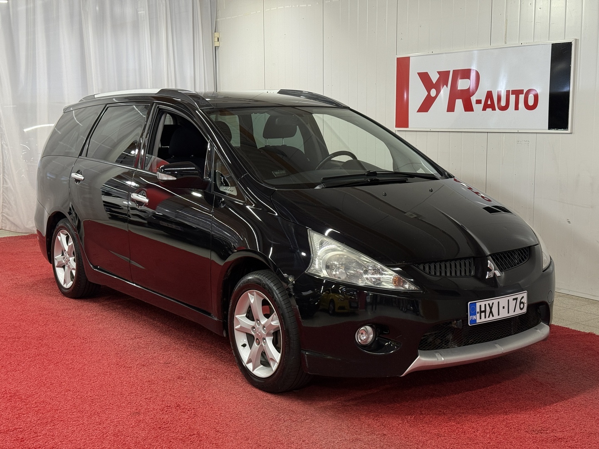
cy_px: 224
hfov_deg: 39.7
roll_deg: +0.0
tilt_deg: -7.4
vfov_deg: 30.3
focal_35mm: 48
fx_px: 831
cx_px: 300
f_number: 1.78
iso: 64
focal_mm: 6.76
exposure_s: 1/100
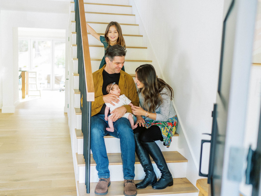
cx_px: 114
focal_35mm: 38
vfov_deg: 37.9
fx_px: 285
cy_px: 98
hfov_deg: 49.0
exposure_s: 1/250
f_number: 1.8
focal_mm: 35
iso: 1000
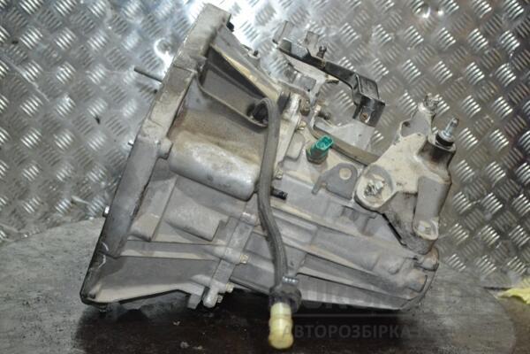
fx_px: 994
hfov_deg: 29.9
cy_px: 177
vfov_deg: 20.2
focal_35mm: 68
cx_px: 265
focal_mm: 45
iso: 2500
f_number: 5.3
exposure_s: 1/60
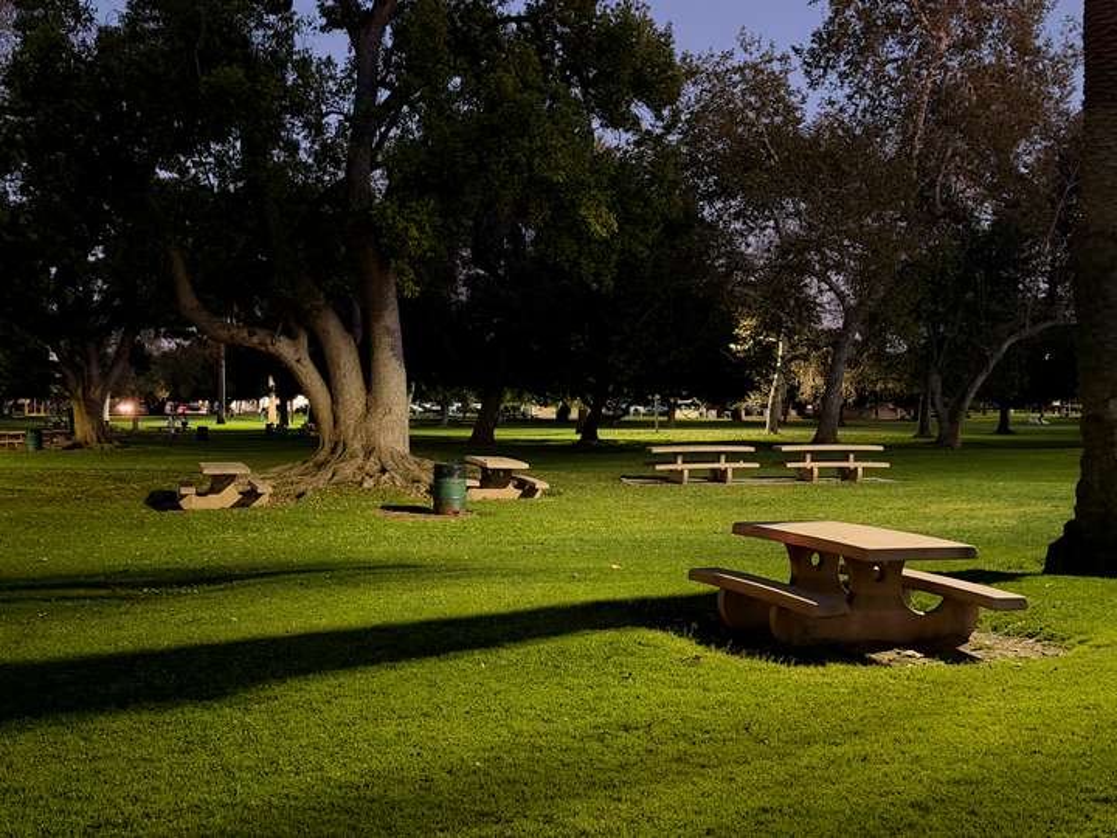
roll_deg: +1.4
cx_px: 558
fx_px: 1549
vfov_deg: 30.3
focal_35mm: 48
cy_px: 419
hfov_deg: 39.7
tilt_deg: -1.4
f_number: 1.78
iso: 1000
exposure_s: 1/20
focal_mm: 6.76
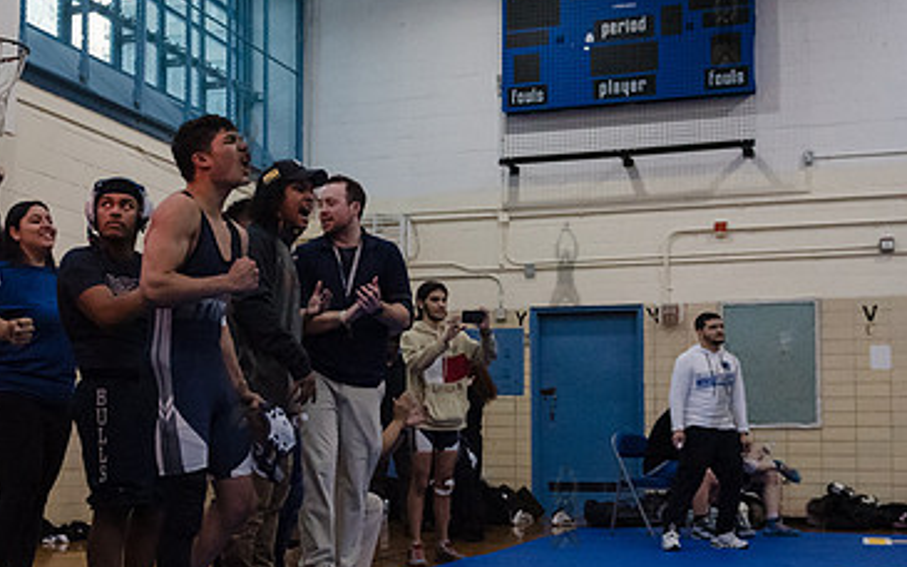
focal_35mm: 58
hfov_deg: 34.5
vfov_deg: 22.3
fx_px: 1433
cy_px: 384
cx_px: 244
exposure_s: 1/400
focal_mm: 32
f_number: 3.2
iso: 6400
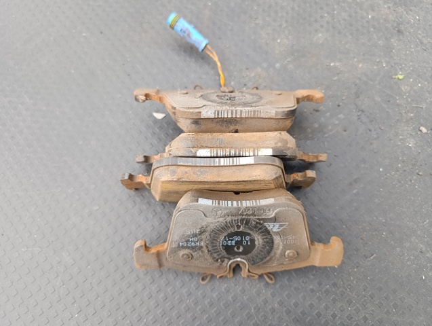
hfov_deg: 73.8
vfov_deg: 59.0
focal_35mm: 23
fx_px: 288
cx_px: 216
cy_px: 163
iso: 400
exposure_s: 1/100
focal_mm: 6.11
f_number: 1.7
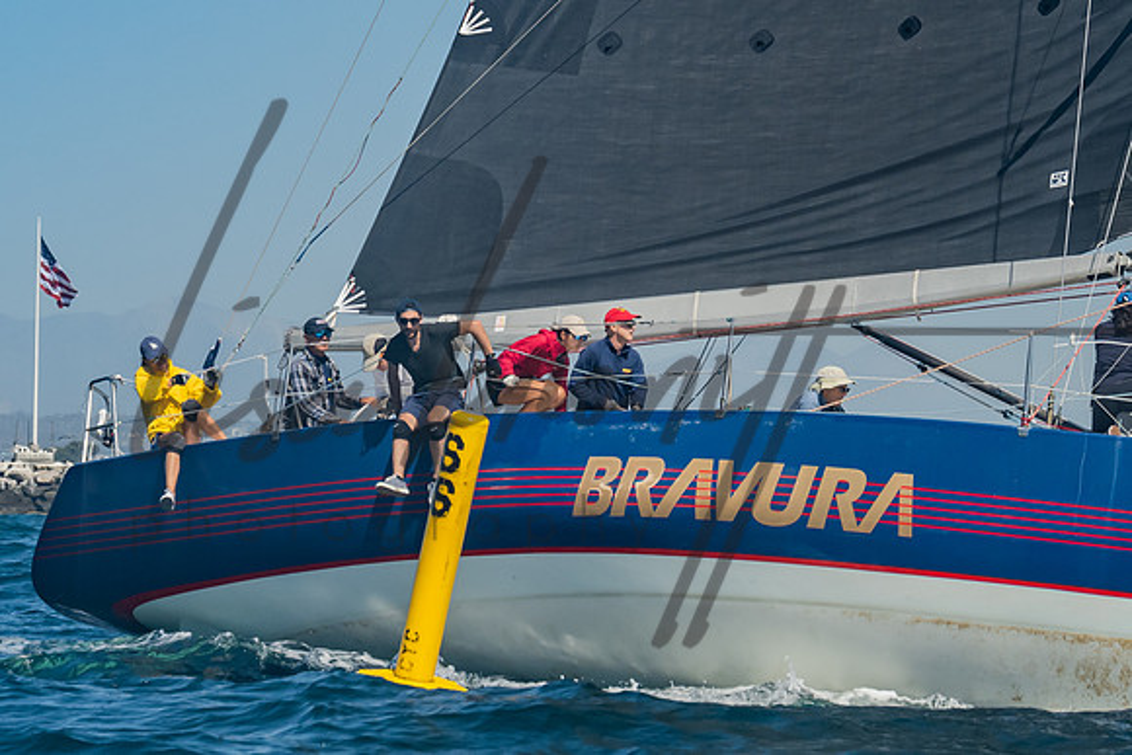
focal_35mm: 200
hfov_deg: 10.3
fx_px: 6283
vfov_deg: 6.9
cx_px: 772
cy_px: 219
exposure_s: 1/800
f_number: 6.3
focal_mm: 79
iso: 160
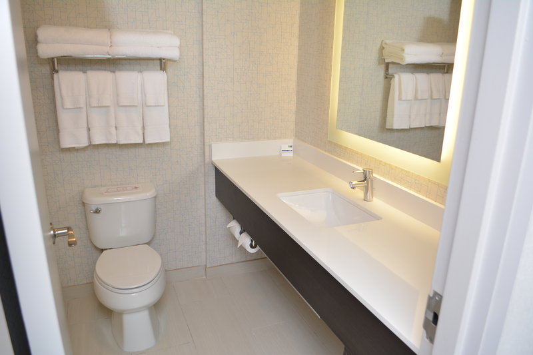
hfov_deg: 67.4
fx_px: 400
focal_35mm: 27
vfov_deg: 47.9
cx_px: 266
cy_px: 178
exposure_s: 1/60
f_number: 5.6
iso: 320
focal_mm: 18
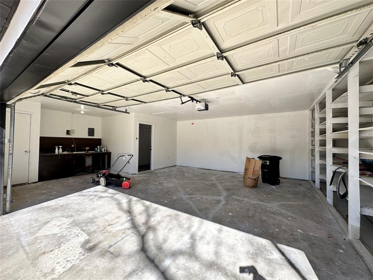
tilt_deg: +1.3
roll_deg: -0.6
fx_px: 151
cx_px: 186
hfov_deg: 102.1
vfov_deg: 85.7
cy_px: 140
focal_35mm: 14
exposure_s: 1/351
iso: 40
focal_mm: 2.22
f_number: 2.2
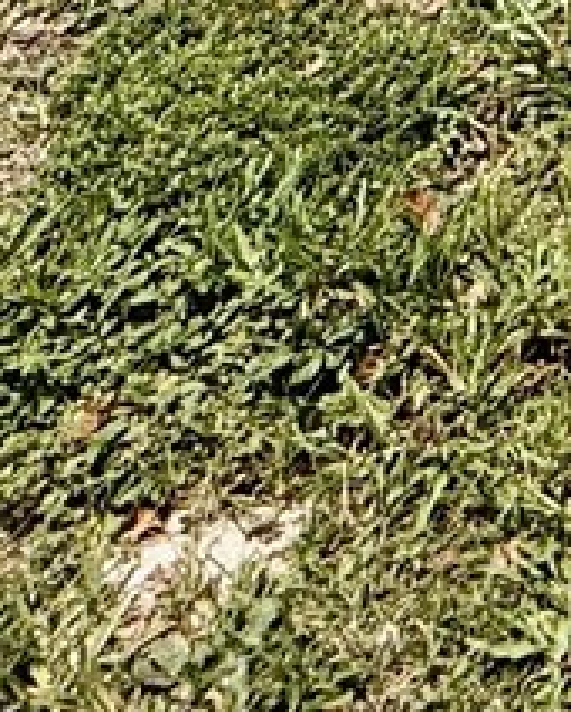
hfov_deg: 12.3
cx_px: 1317
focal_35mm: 103
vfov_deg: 12.0
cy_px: -1280
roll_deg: -0.6
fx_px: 2173
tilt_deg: +2.9
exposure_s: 1/3663
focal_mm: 2.22
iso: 50
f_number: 2.2
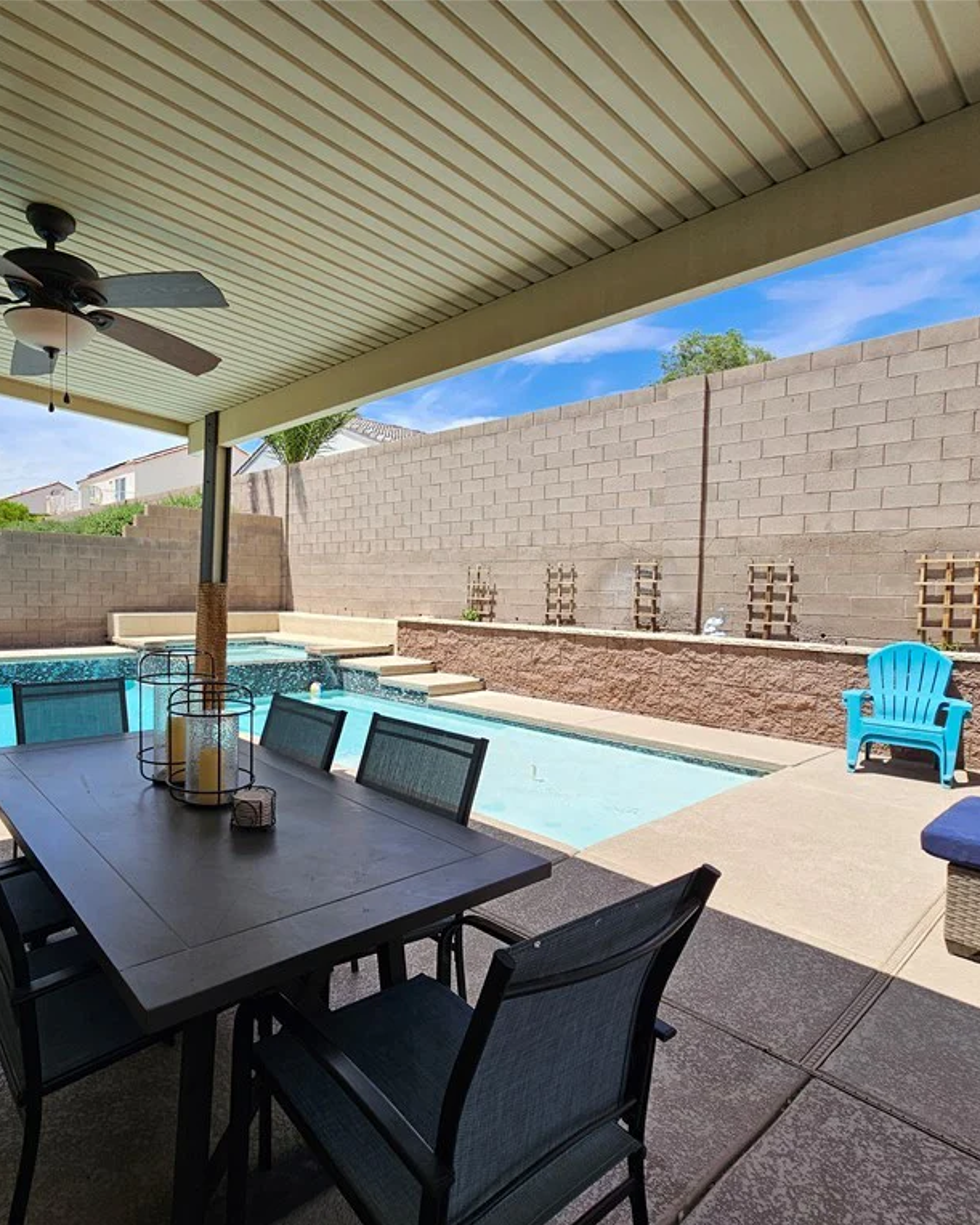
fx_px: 616
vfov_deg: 89.6
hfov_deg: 74.7
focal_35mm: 17
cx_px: 330
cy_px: 614
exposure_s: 1/1336
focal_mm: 2.2
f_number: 2.2
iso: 50
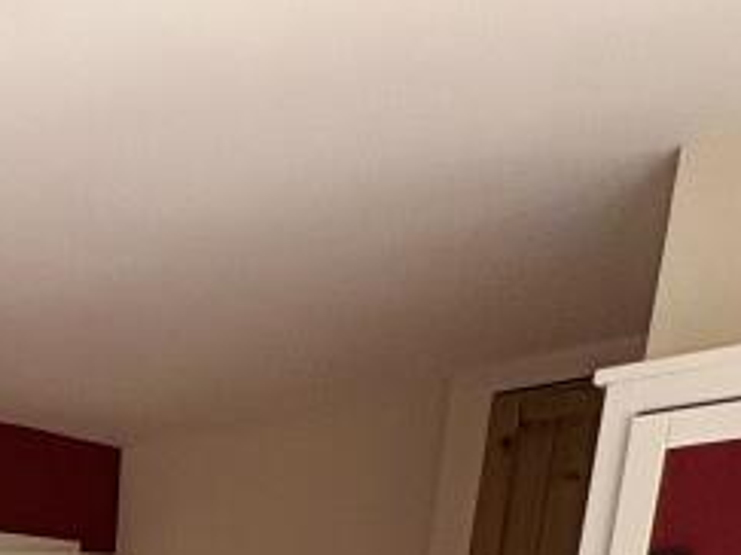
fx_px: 1262
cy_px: 1110
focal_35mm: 59
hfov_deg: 27.3
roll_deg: +1.1
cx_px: -229
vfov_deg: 17.6
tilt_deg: -17.9
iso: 80
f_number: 2.2
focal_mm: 2.22
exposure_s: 1/99
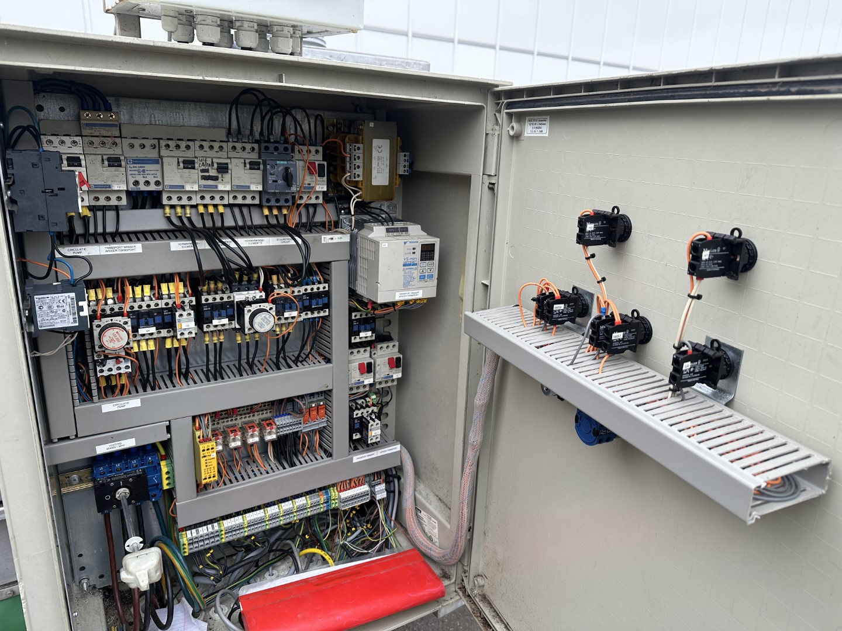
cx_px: 421
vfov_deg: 56.8
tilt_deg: -16.5
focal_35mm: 24
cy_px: 316
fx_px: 584
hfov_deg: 71.6
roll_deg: -2.8
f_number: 1.78
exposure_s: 1/121
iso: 125
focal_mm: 6.86
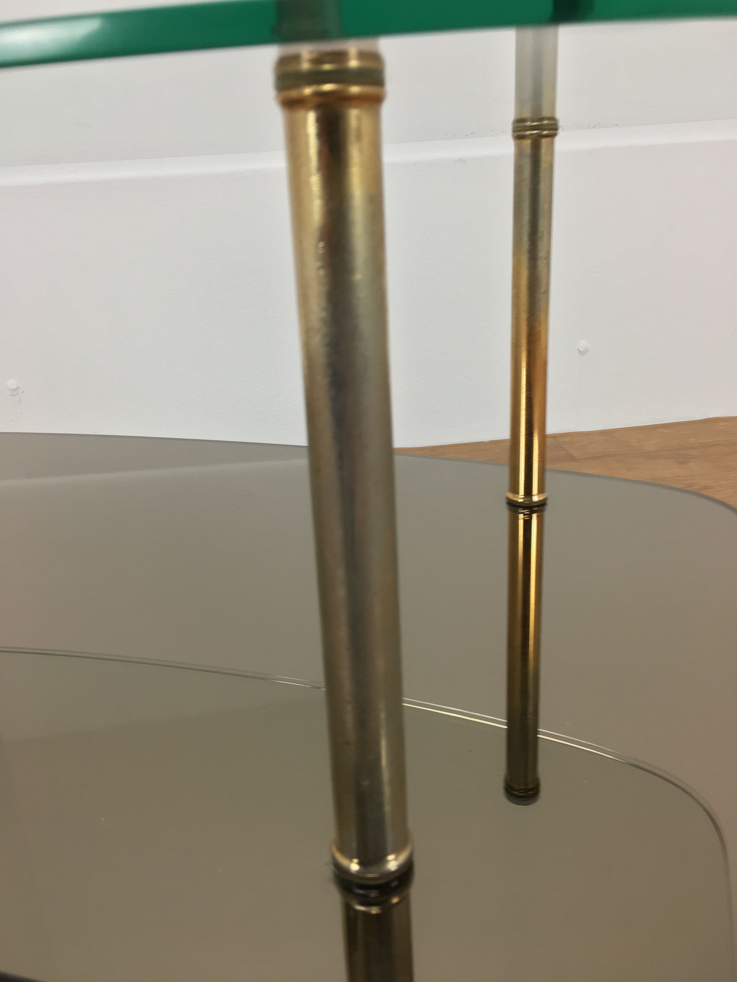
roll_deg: +2.9
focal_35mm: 29
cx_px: 368
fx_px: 823
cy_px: 491
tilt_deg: -19.9
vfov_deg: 61.7
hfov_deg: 48.2
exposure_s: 1/33
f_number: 2.2
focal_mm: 4.15
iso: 50
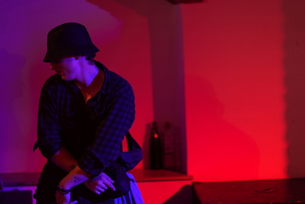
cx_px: 152
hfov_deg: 23.9
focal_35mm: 85
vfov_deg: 16.1
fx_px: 721
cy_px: 102
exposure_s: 1/160
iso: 2000
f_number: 2
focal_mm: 85
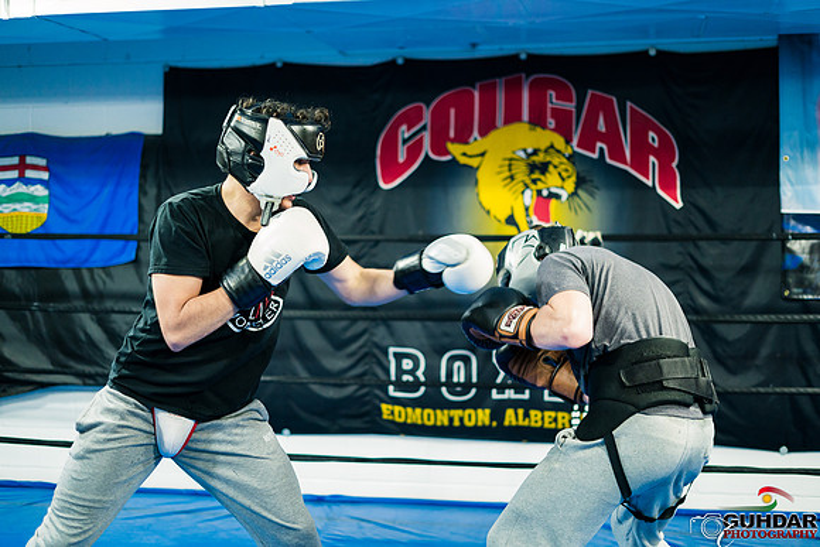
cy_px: 274
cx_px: 410
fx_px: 1139
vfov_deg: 27.0
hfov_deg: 39.6
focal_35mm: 50
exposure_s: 1/400
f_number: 1.8
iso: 2000
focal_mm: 50
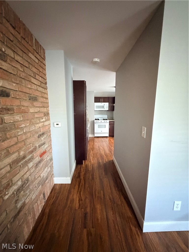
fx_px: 102
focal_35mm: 14
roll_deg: +0.5
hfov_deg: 85.7
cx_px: 94
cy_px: 126
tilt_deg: -7.7
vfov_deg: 102.1
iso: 1250
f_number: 2.2
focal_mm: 2.22
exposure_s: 1/46
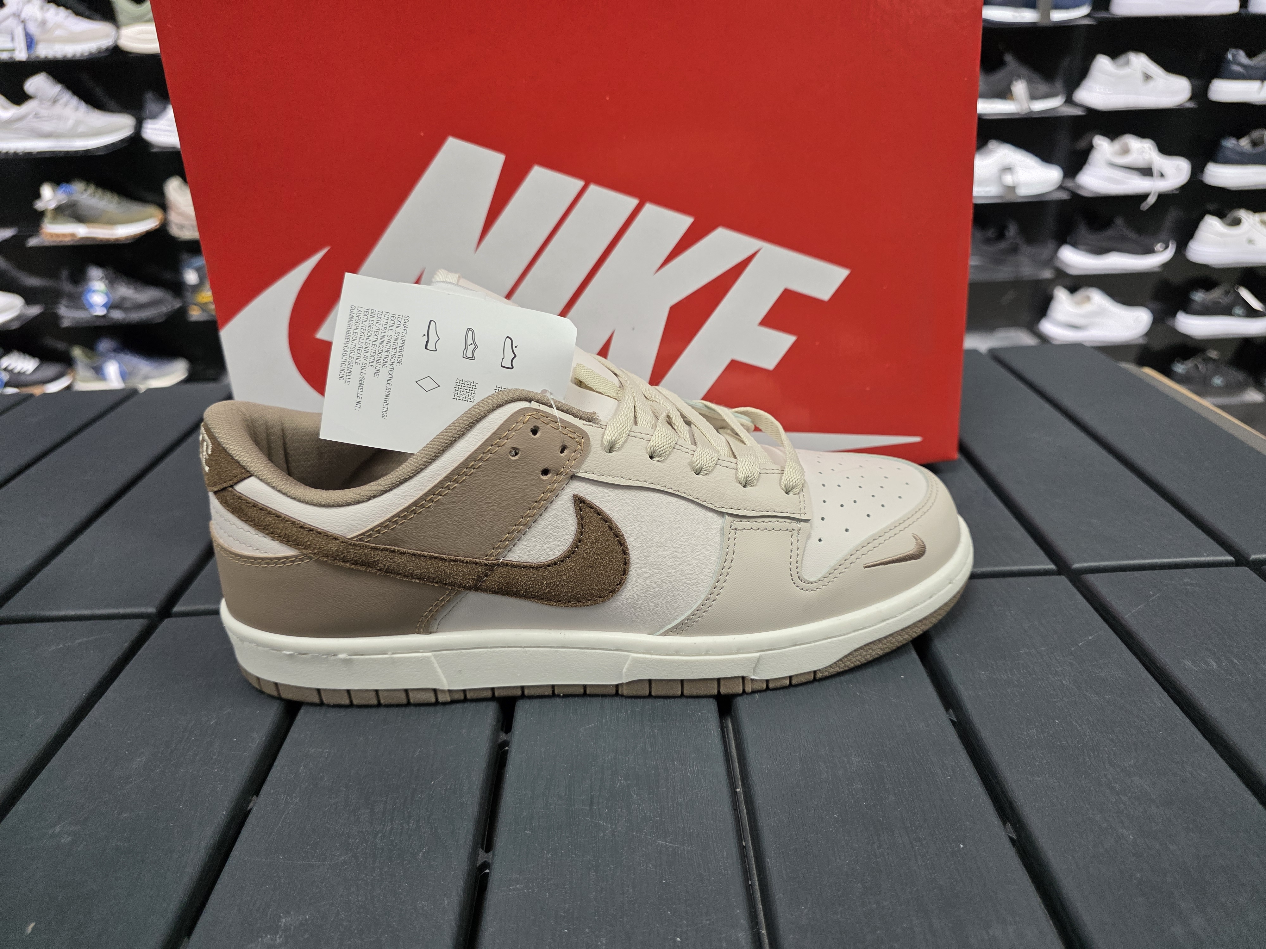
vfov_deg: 58.9
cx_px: 633
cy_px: 474
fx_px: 841
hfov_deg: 73.9
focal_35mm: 23
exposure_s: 1/180
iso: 250
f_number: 1.7
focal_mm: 6.3
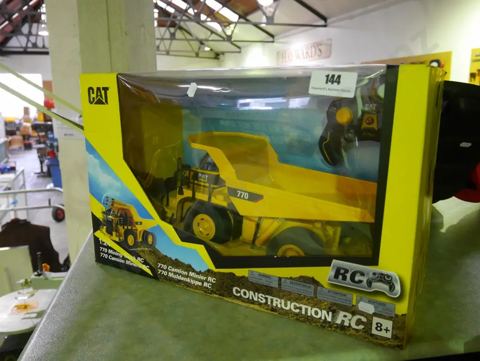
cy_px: 180
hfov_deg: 59.9
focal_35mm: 30
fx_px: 416
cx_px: 240
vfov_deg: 46.8
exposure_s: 1/60
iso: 3200
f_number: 4
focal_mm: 15
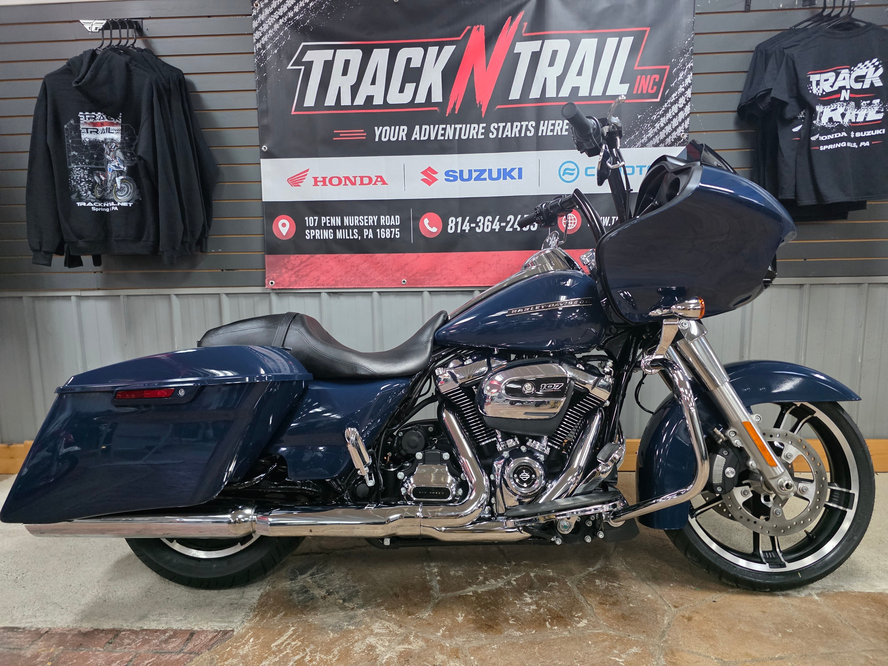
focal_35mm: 23
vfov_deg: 58.9
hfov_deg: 73.9
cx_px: 444
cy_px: 333
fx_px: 590
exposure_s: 1/120
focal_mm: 6.3
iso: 1000
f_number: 1.7
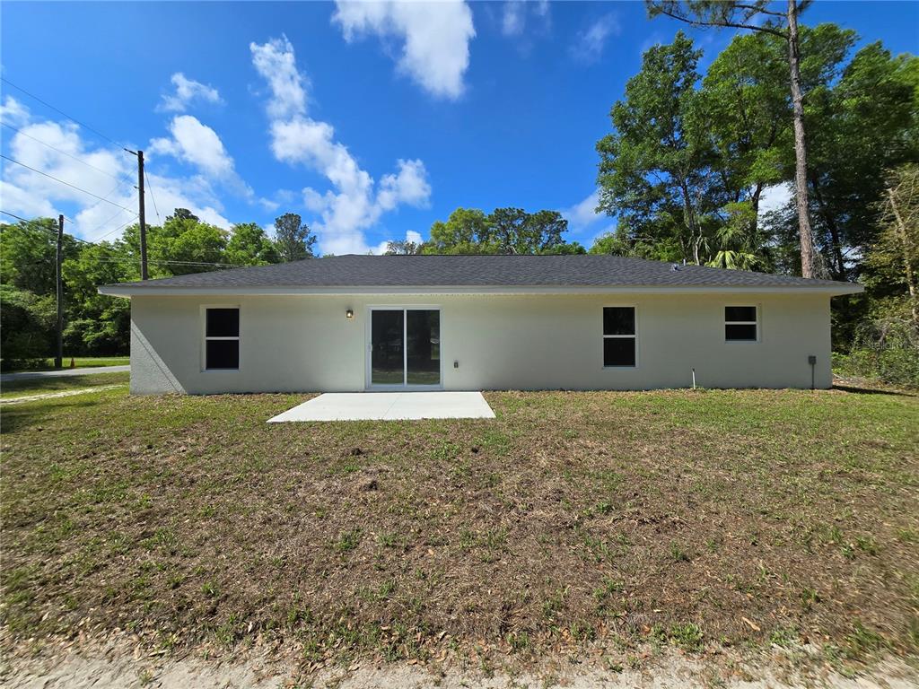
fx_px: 345
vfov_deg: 89.9
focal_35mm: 13
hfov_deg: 106.2
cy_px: 344
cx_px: 460
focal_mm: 2.2
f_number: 2.2
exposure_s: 1/2782
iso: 50
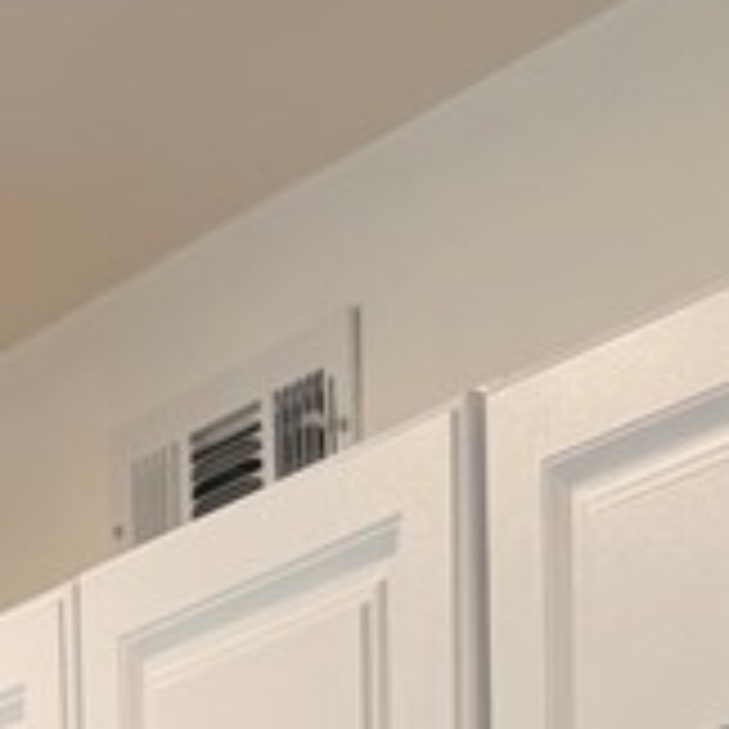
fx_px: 3193
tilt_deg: -7.6
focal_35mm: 134
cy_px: 2174
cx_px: 648
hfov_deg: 12.9
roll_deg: -1.6
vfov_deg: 9.9
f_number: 1.78
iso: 125
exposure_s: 1/120
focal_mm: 6.76
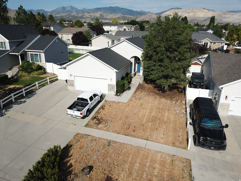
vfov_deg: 53.1
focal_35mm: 26
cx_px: 120
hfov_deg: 67.3
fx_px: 181
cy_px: 90
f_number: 2.2
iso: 100
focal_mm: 4.73
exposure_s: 1/2203
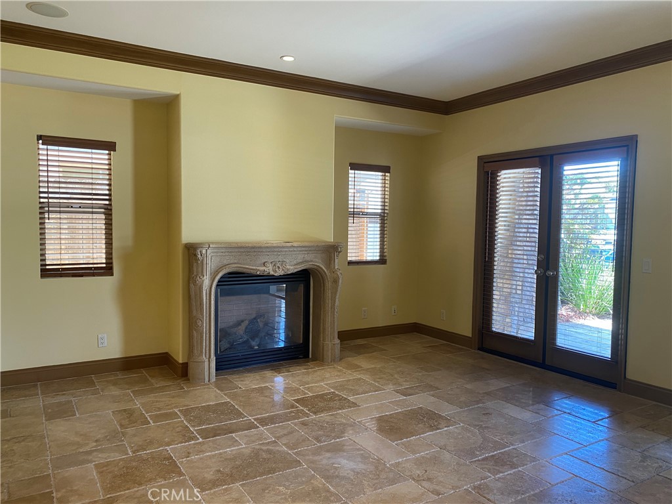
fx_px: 505
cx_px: 336
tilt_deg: -3.0
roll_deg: -1.1
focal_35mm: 26
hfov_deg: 67.3
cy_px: 252
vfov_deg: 53.1
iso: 100
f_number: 1.8
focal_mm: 4.25
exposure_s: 1/60
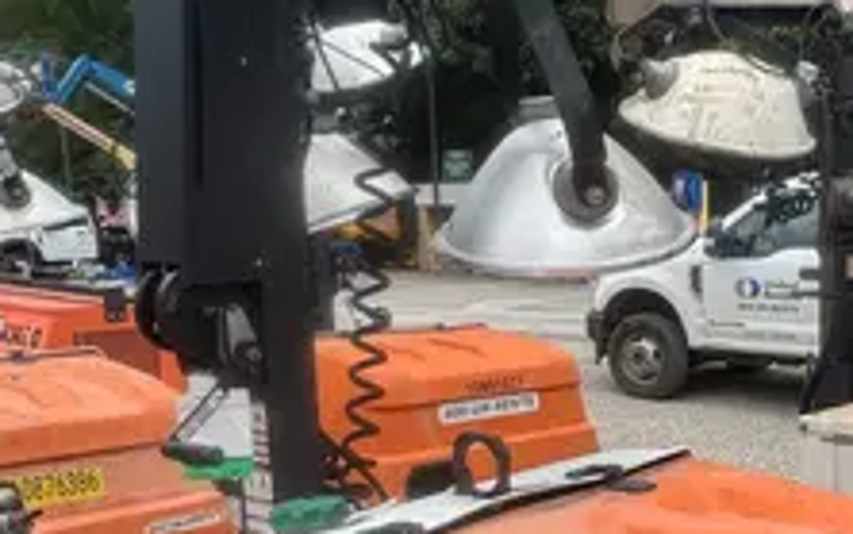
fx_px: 1140
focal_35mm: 49
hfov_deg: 39.6
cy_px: 440
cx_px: 669
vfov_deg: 25.8
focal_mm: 2.22
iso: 40
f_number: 2.2
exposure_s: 1/467
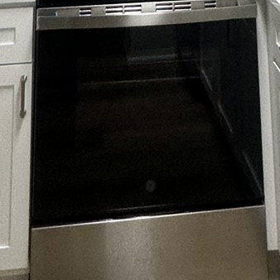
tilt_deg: +16.4
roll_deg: -0.9
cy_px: -422
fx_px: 686
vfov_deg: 14.1
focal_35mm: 75
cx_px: 152
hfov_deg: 23.1
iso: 125
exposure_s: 1/120
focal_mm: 2.22
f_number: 2.2
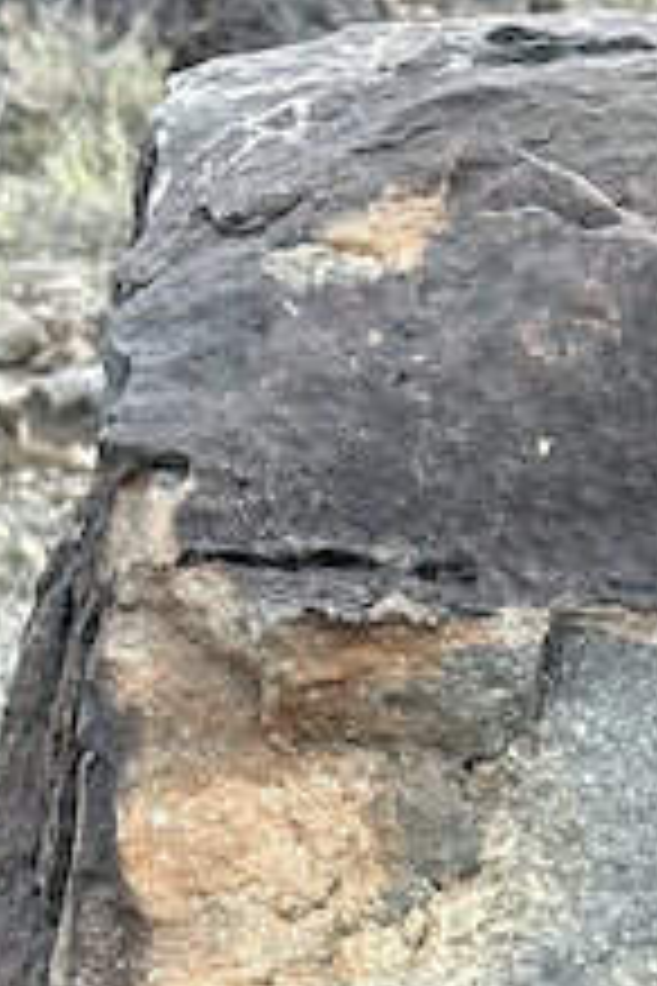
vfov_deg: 8.7
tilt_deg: -6.4
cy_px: 1544
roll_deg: -1.8
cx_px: 1386
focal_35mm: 230
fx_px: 6296
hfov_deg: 5.8
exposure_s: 1/642
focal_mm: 6.86
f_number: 1.78
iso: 64
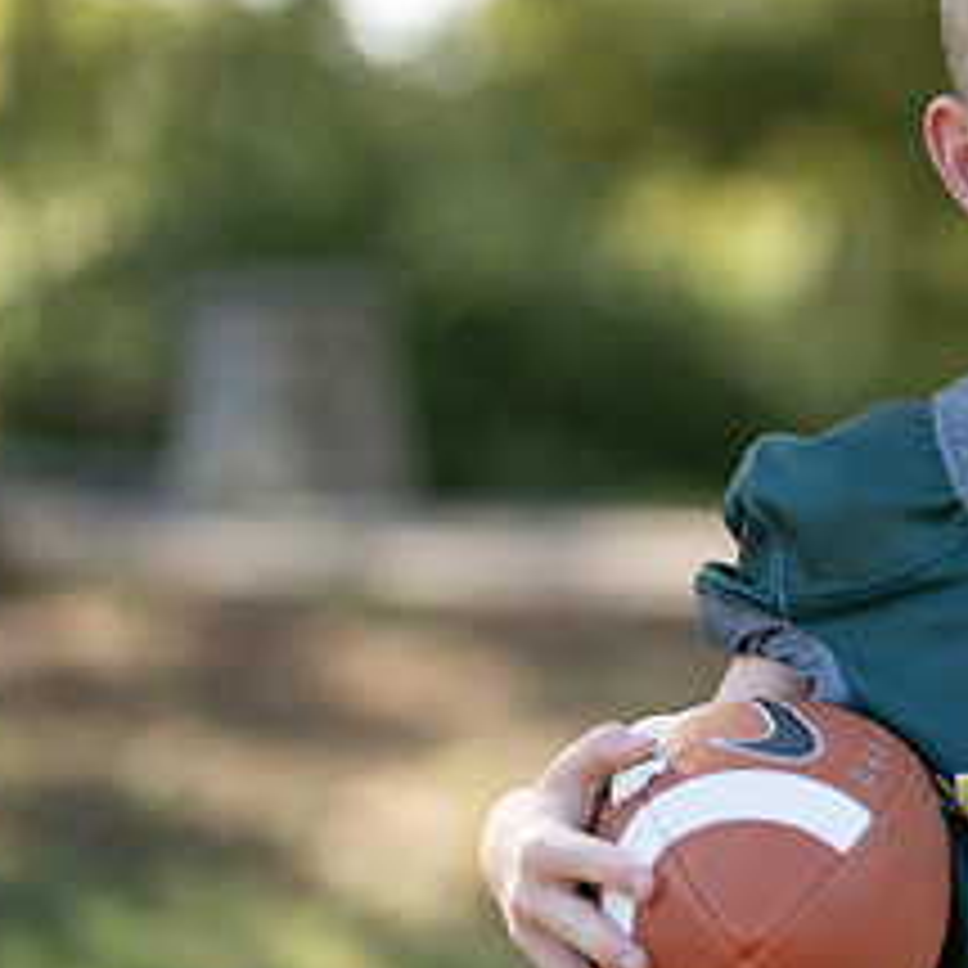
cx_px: 1098
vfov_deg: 13.1
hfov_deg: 12.9
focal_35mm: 133
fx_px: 4208
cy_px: 520
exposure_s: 1/1250
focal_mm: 50
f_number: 1.2
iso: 100
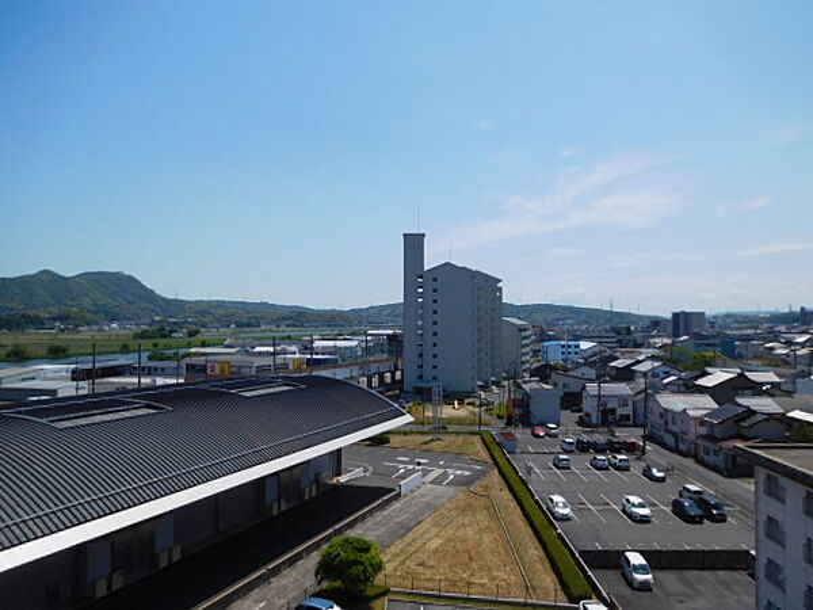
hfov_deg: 69.4
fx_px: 587
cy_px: 305
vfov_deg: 54.9
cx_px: 406
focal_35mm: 25
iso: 125
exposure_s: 1/800
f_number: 6.8
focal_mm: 4.5
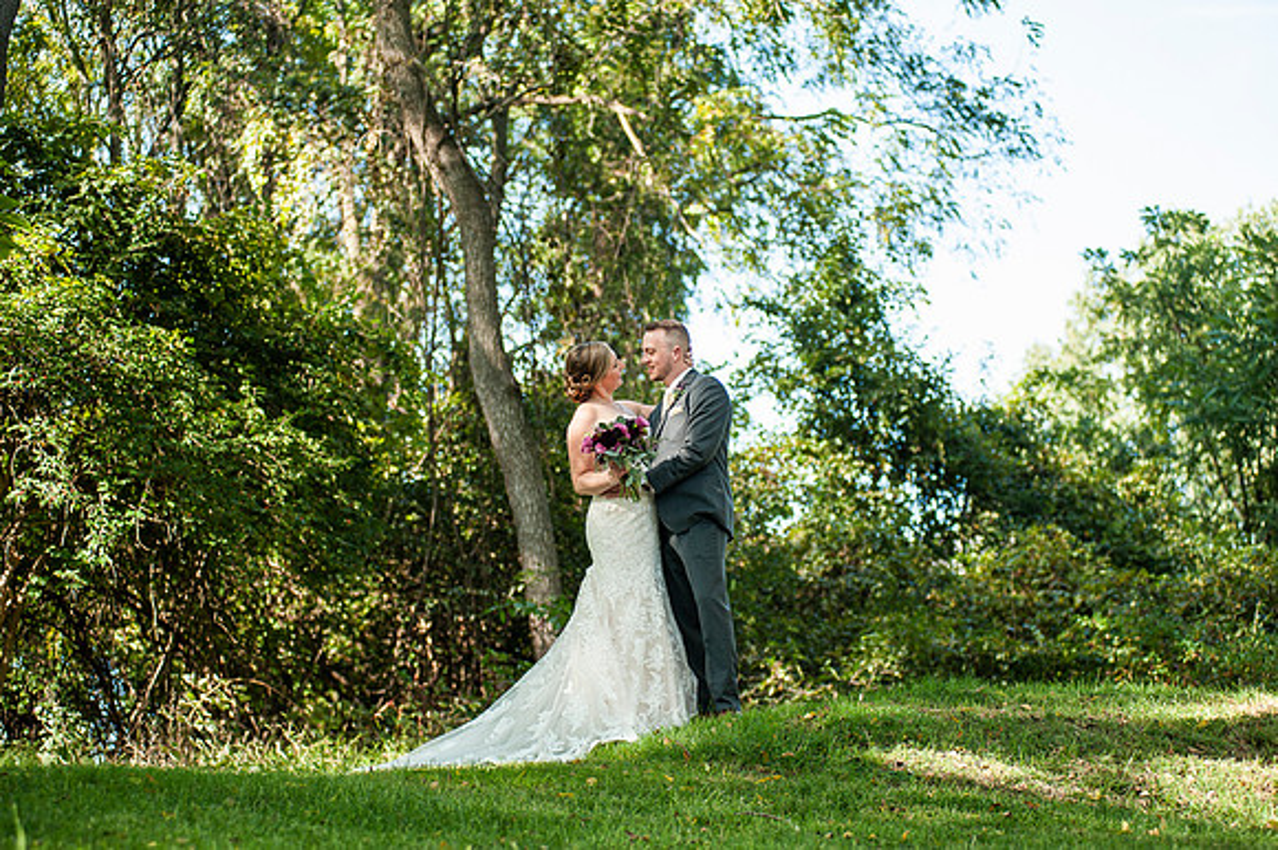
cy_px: 425
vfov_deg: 17.0
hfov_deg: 25.4
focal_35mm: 80
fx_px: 2838
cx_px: 639
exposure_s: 1/320
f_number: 3.2
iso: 160
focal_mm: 80
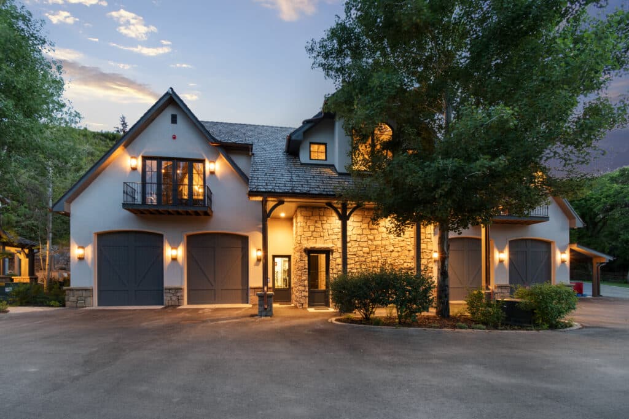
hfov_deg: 100.4
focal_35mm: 15
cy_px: 210
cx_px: 314
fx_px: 262
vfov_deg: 77.3
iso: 250
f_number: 9
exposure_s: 2.5
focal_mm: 10
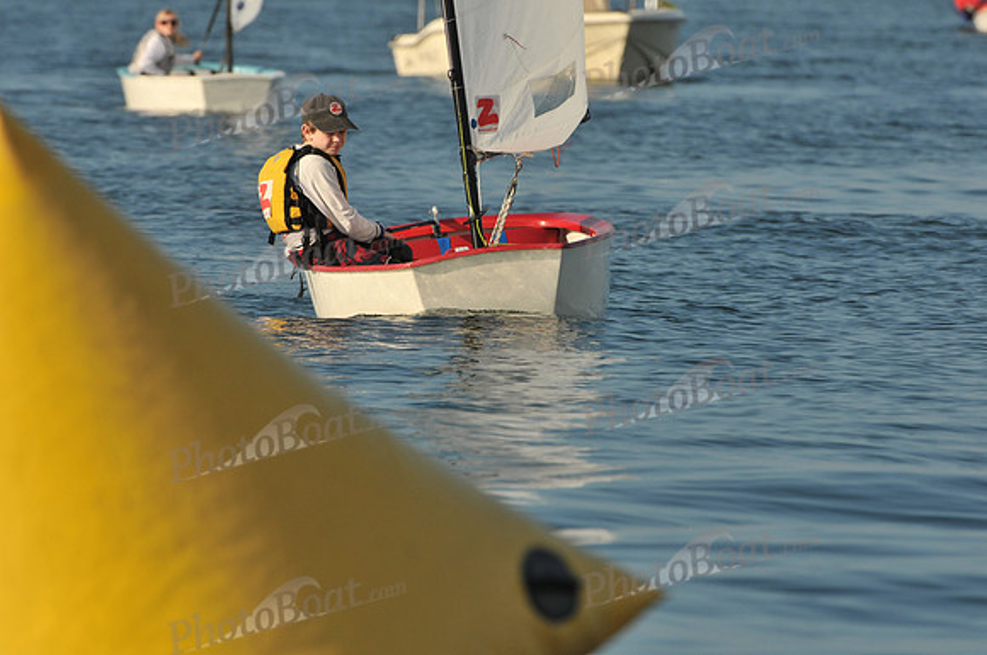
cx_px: 494
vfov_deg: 2.3
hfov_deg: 3.4
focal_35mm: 600
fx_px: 16427
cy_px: 328
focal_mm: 400
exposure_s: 1/800
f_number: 8
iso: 200
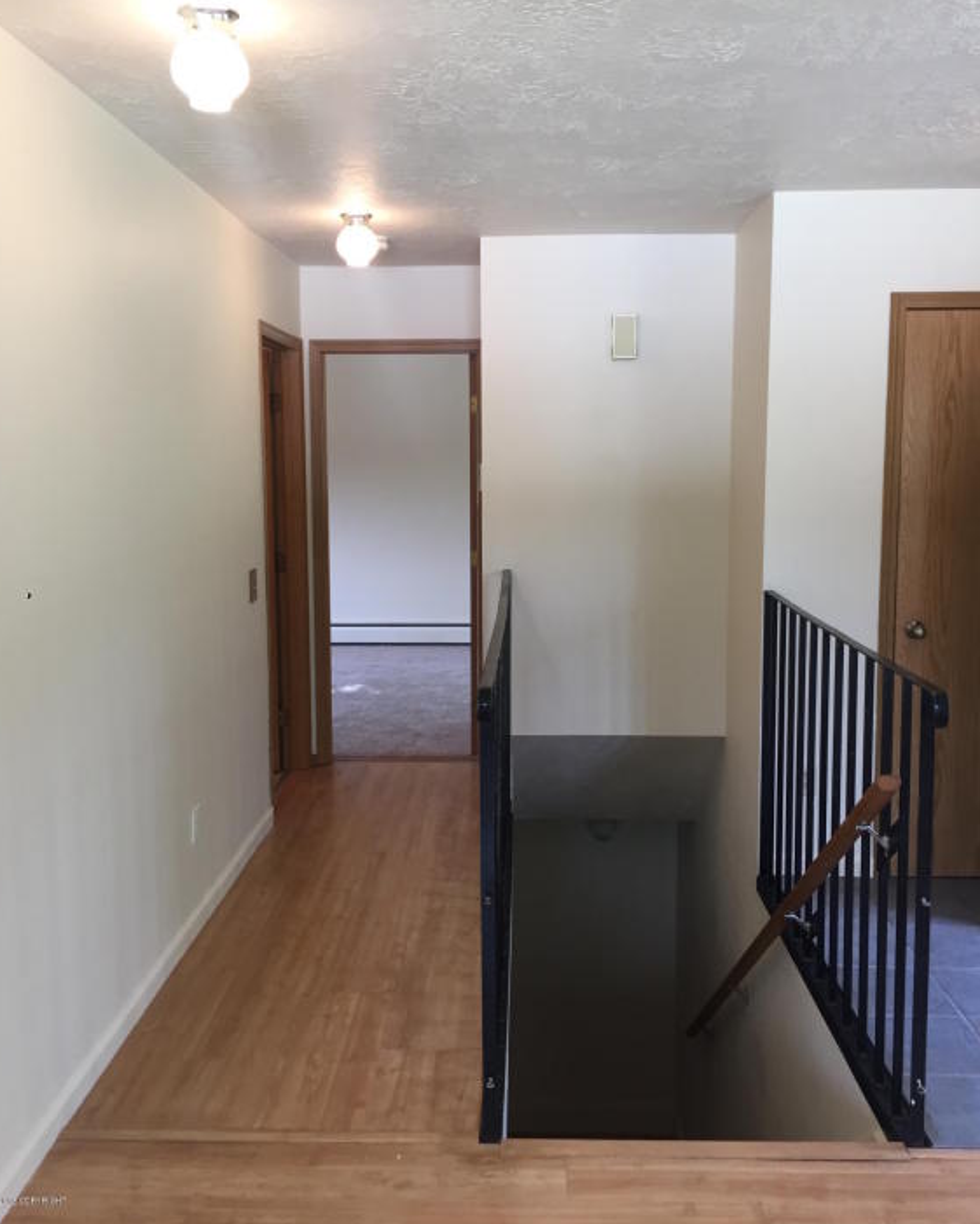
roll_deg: +0.1
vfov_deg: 57.1
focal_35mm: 31
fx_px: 1124
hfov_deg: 47.1
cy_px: 573
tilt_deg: -4.8
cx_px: 491
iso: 32
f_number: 2.2
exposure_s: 1/33
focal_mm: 4.15
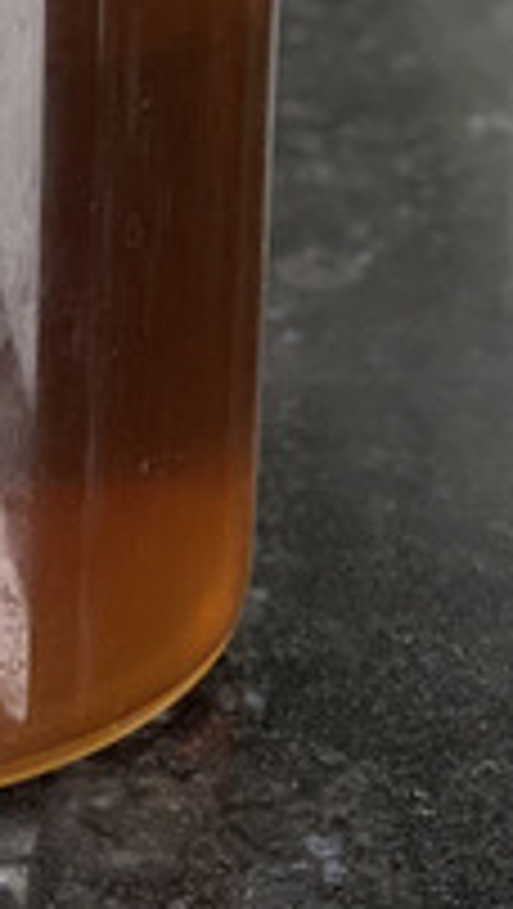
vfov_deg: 15.0
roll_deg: -1.1
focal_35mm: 140
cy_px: -68
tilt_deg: -15.7
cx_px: -232
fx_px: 3377
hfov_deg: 8.5
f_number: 2
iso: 250
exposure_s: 1/100
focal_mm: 6
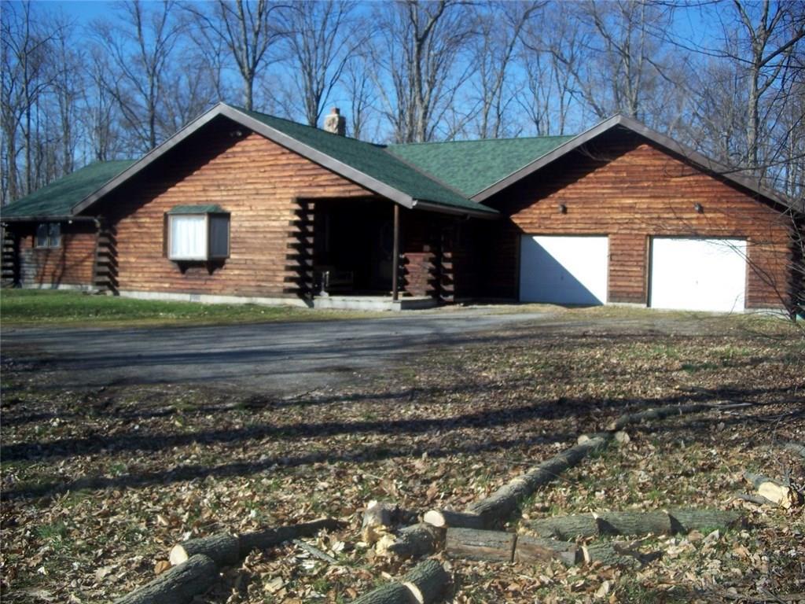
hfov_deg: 50.1
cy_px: 302
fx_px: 860
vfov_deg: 38.7
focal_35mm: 37
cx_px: 402
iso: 64
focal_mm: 7.8
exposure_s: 1/640
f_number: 2.8
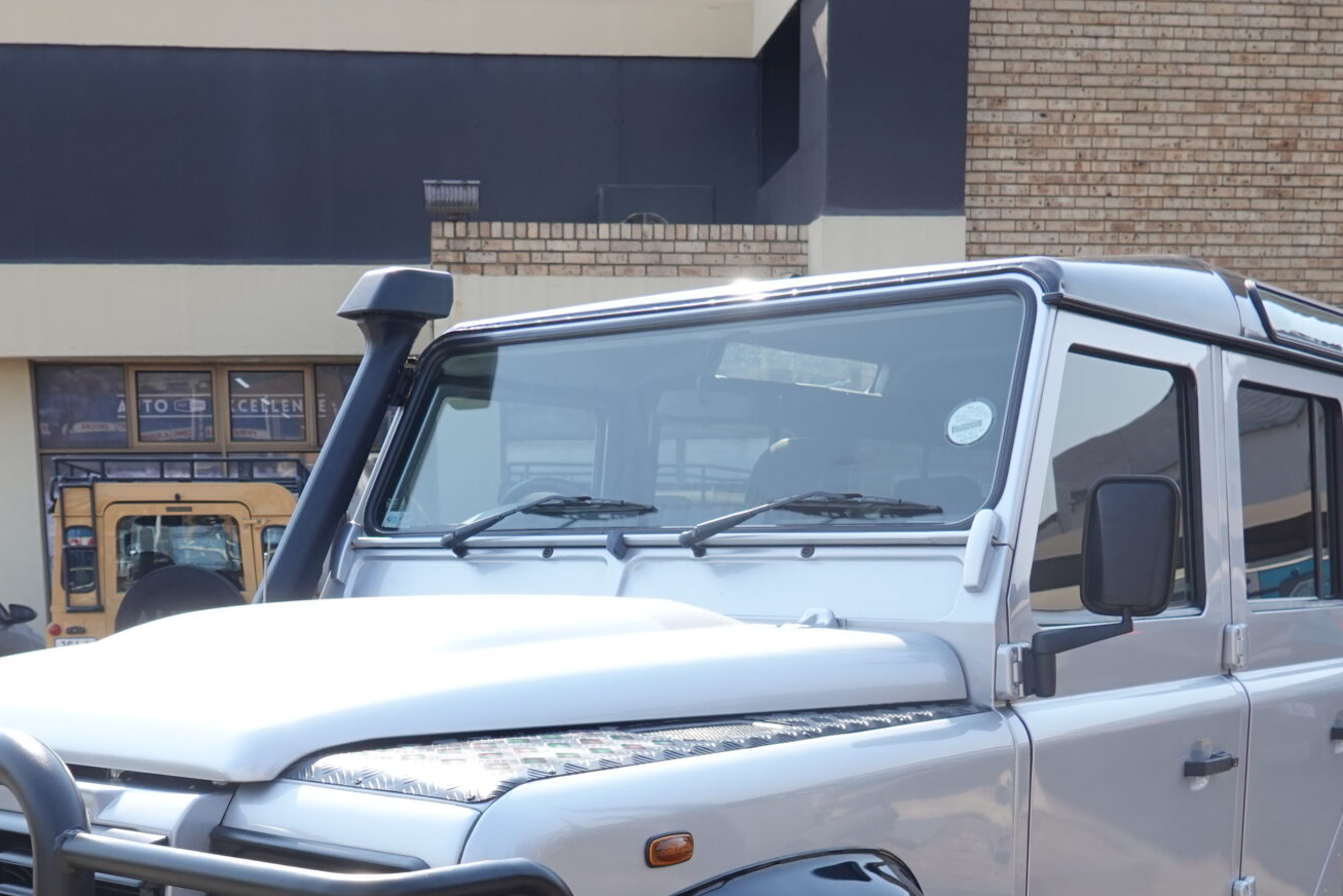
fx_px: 1754
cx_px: 611
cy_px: 846
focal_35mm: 47
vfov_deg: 27.4
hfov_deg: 41.9
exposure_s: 1/500
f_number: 2.8
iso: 125
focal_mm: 9
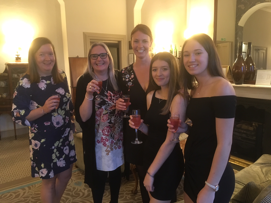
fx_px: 227
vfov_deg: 48.2
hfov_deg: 61.7
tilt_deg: -8.3
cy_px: 102
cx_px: 136
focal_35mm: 29
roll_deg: +1.1
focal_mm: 4.15
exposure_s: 1/17
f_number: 2.2
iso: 400
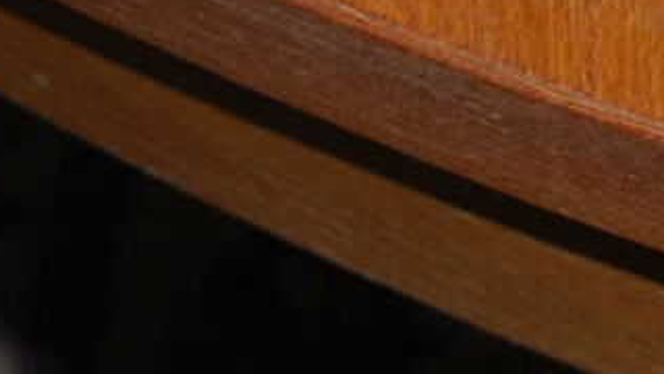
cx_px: 1515
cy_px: 25
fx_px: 5370
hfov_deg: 6.8
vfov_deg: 4.0
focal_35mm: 305
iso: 200
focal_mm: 32
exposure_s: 1/60
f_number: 4.8
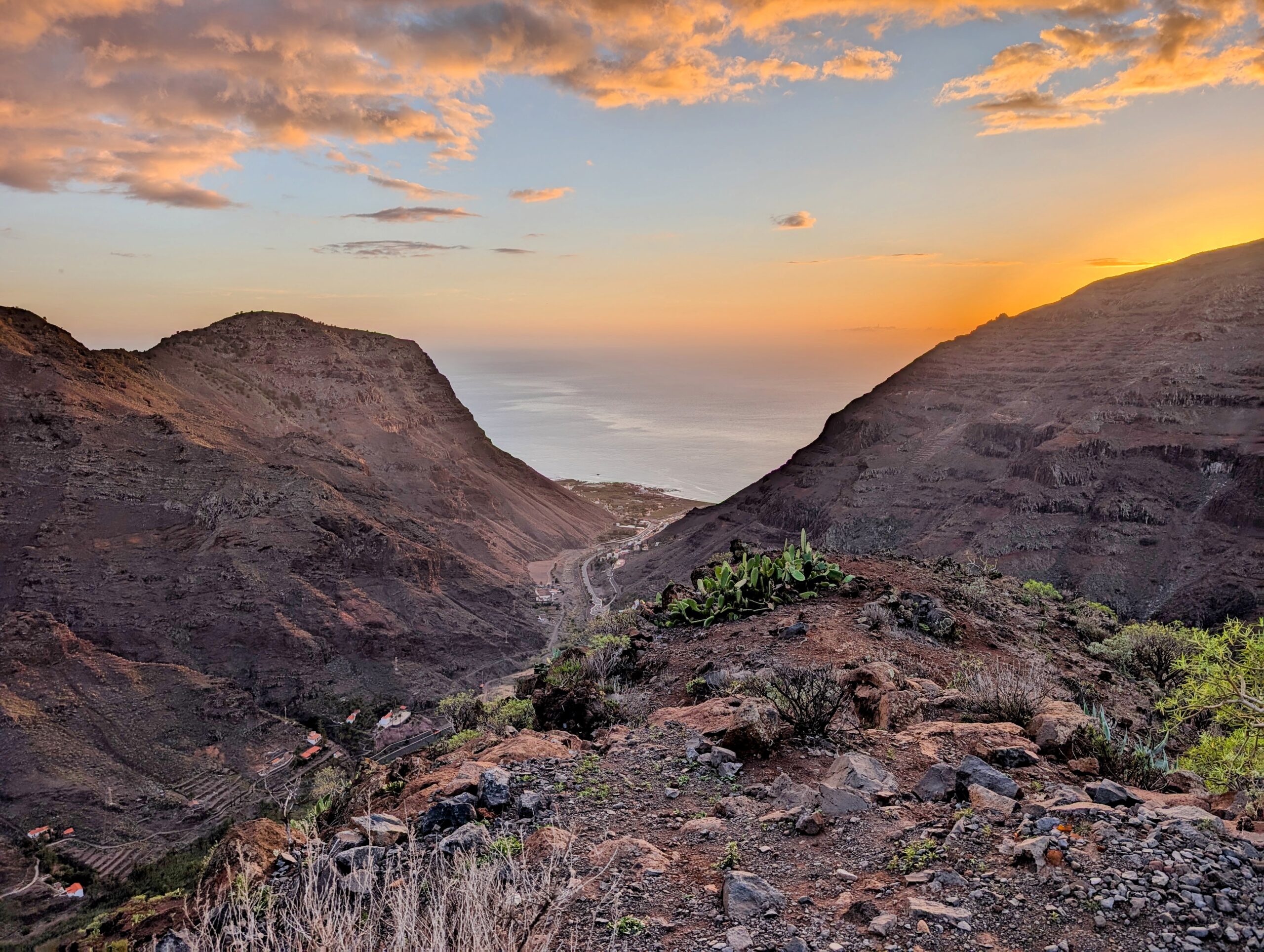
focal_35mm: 24
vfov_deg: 56.9
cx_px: 632
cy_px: 476
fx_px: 878
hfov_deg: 71.5
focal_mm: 6.9
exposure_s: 1/684
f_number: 1.68
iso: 16
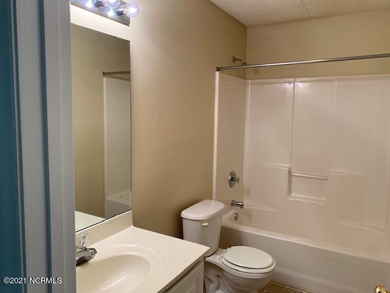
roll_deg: -1.0
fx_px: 293
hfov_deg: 67.3
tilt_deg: -6.0
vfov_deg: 53.1
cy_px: 146
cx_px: 195
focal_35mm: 26
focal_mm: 4.25
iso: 100
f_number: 1.8
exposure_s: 1/120
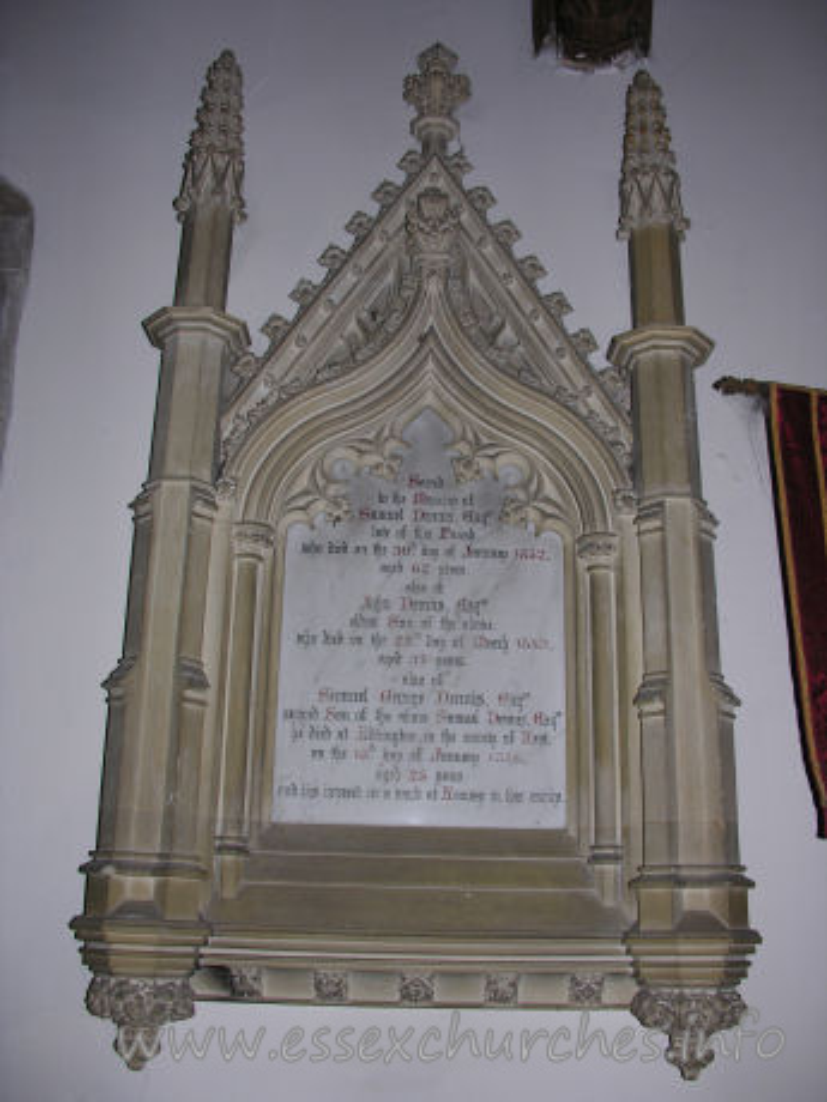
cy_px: 551
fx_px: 1115
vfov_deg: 52.6
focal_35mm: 35
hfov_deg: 40.7
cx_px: 414
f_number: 2.8
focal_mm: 8.9
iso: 50
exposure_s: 1/60.1
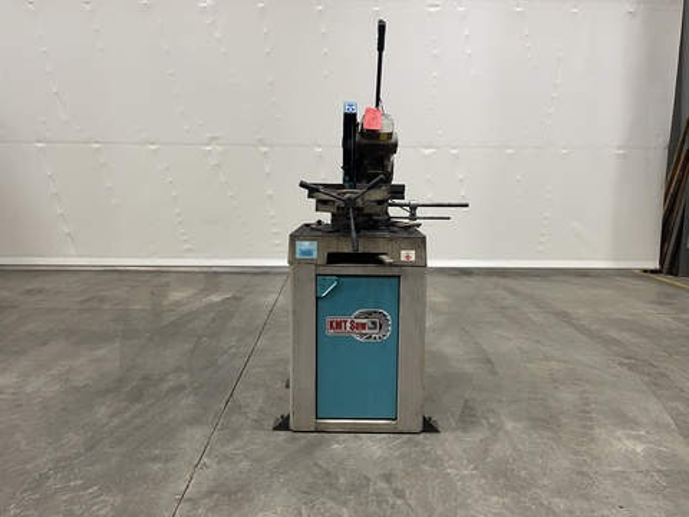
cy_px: 258
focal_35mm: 25
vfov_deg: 54.9
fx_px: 498
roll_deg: -0.5
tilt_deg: -9.7
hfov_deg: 69.4
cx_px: 344
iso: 200
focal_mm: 5.1
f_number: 1.6
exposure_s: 1/60
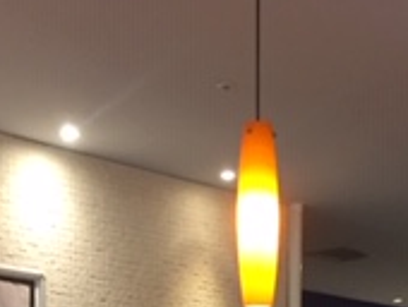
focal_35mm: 109
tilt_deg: +0.2
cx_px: 221
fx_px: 1287
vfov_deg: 12.8
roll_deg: -1.0
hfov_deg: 18.0
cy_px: 492
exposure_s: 1/30
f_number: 2.2
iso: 125
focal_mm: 4.15
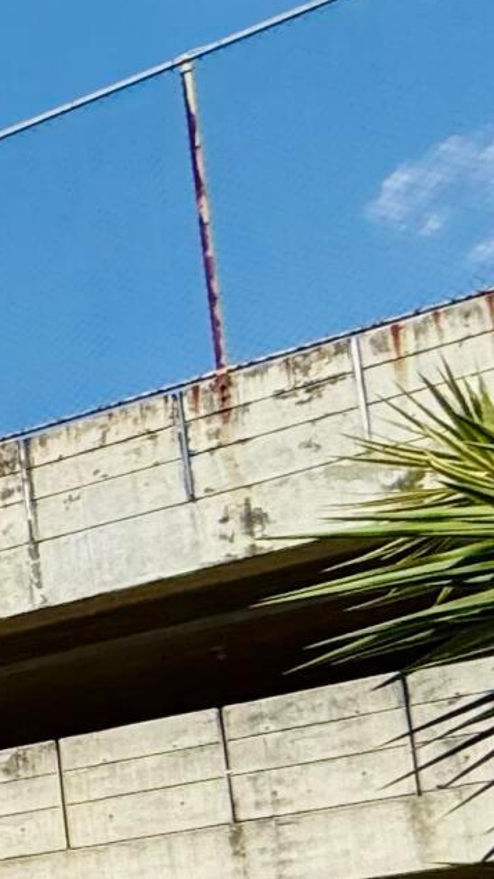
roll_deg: +0.1
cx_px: -1393
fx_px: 1679
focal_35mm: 72
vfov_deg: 25.4
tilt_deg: +8.0
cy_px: 1139
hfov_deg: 8.7
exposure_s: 1/1656
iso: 50
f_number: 2.2
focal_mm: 2.22
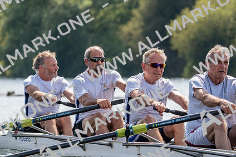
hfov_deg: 6.3
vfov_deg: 4.2
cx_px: 153
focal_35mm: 327
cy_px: 83
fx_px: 2144
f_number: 5.6
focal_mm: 239
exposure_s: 1/1600
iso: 250
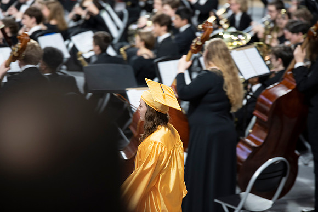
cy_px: 106
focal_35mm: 200
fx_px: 1767
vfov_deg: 6.9
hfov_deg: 10.3
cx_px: 159
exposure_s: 1/100
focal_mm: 200
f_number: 3.5
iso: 1000
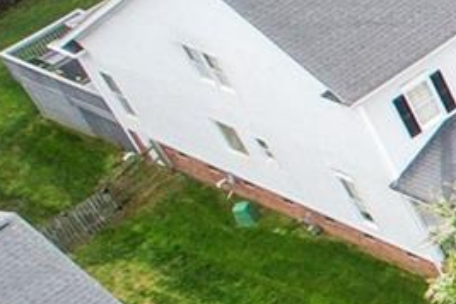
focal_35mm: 169
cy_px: 371
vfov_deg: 8.0
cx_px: 1698
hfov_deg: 8.3
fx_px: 2140
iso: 120
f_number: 2.8
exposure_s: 1/50
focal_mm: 8.4
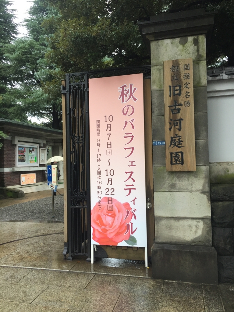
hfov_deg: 48.2
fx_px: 261
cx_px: 117
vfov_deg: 61.7
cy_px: 156
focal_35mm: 29
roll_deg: +1.4
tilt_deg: +3.2
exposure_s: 1/120
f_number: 2.2
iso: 50
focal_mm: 4.15
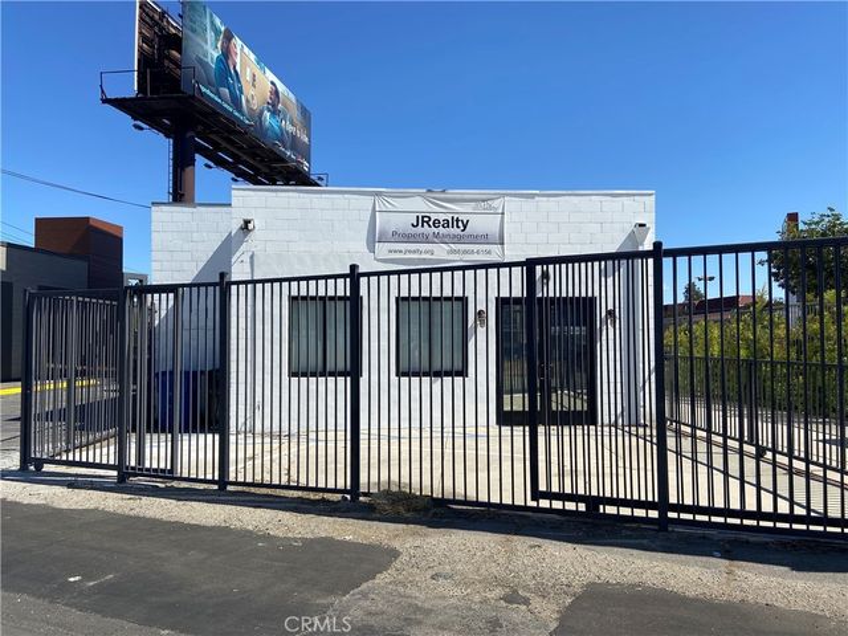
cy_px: 318
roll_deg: +0.0
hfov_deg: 67.3
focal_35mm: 26
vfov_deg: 53.1
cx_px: 424
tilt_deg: +0.6
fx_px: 637
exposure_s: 1/3300
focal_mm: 4.25
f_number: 1.8
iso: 32
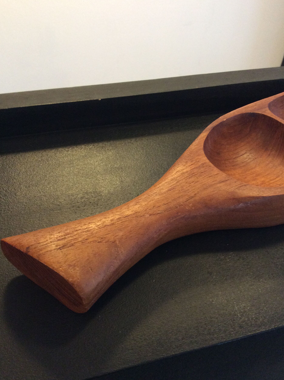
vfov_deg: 55.4
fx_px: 362
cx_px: 144
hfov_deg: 42.8
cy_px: 195
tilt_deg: -41.9
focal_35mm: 33
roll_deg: -2.6
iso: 200
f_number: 2.4
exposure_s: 1/25
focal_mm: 3.3
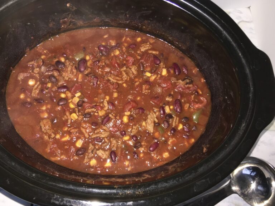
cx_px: 138
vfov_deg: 48.2
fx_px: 230
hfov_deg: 61.7
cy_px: 103
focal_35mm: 29
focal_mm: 4.15
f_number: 2.2
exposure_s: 1/16
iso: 40
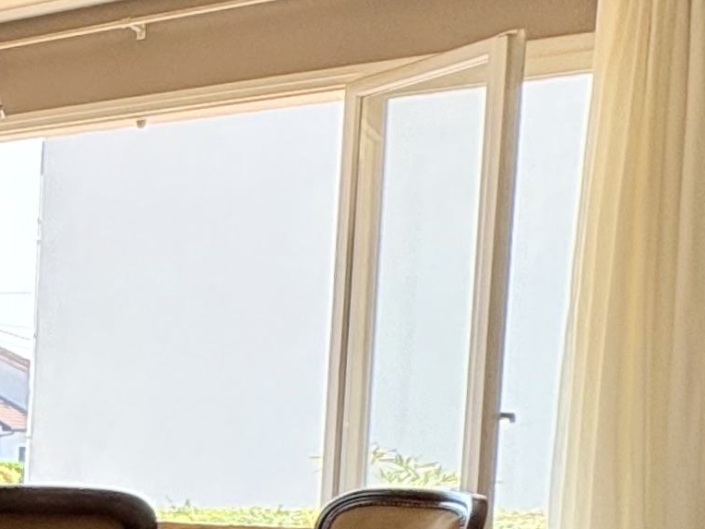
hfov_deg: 16.3
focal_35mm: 71
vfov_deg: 20.2
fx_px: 1446
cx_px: -881
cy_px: 503
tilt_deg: -2.3
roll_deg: -2.0
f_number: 2.2
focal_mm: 2.22
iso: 100
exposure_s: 1/142
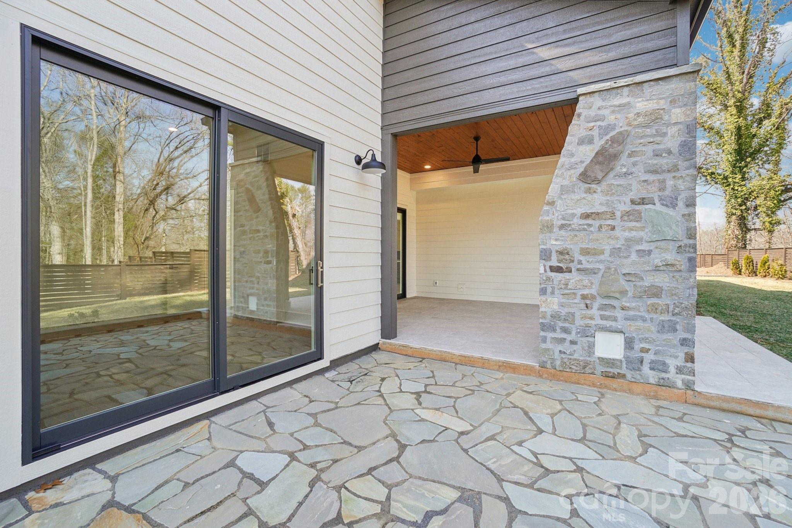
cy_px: 264
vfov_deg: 77.3
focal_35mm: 15
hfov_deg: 100.4
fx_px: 330
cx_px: 396
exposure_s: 1/30
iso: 100
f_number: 8
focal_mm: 10
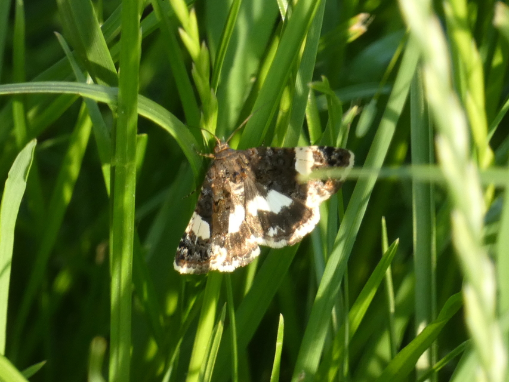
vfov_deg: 3.2
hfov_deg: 4.2
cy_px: 191
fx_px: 6897
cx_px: 254
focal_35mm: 469
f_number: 5.6
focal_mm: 84
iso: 250
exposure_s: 1/100
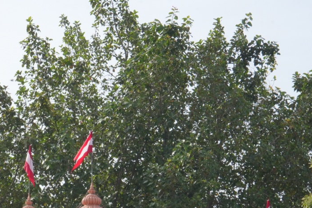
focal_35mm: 200
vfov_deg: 6.8
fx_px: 1734
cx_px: -72
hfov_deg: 10.1
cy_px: 247
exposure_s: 1/100
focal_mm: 70
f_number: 22
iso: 400
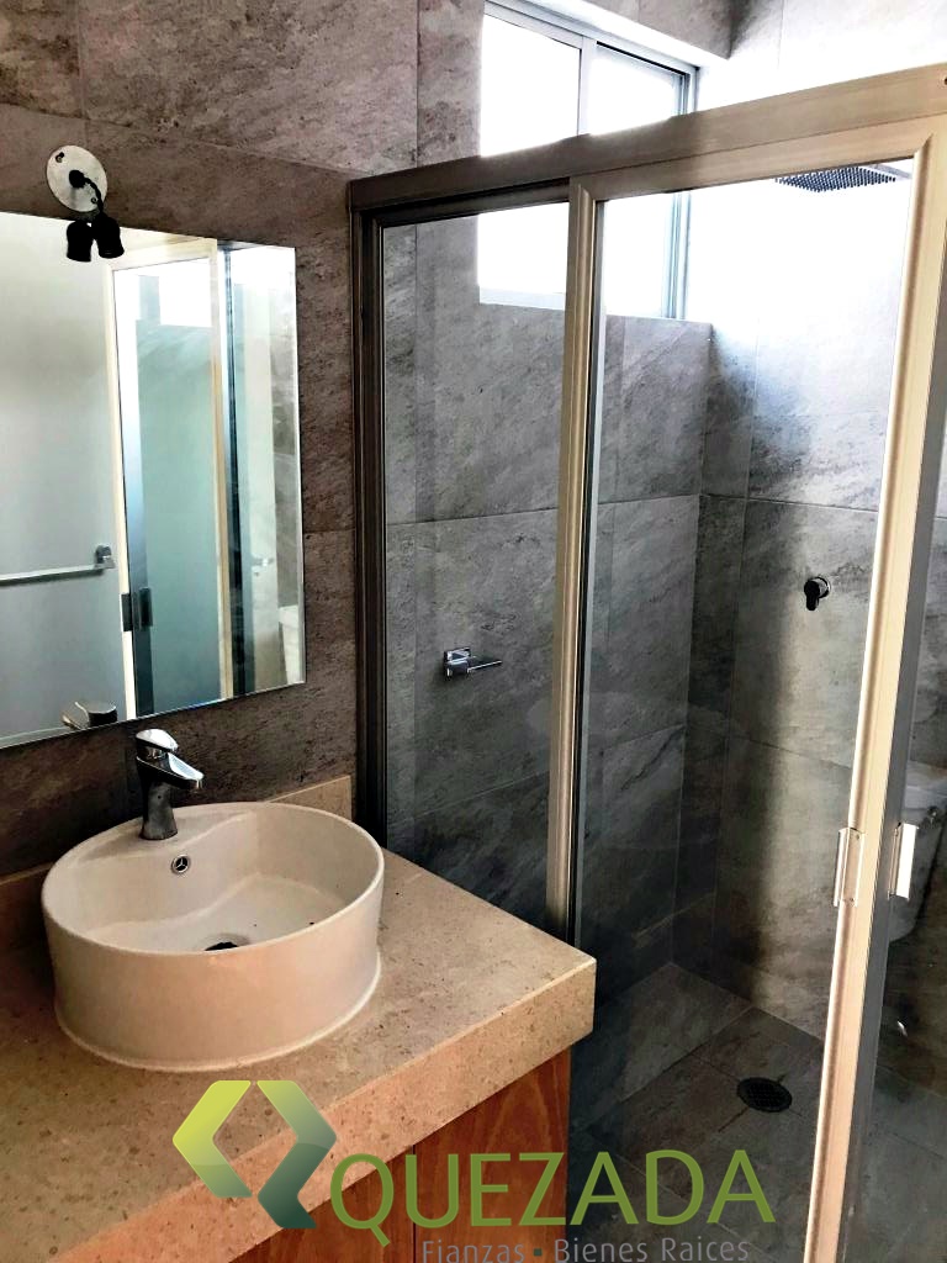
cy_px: 632
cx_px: 474
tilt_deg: -12.6
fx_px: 1021
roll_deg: -1.0
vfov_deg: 63.4
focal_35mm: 28
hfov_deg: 49.7
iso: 40
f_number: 1.8
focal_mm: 3.99
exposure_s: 1/15
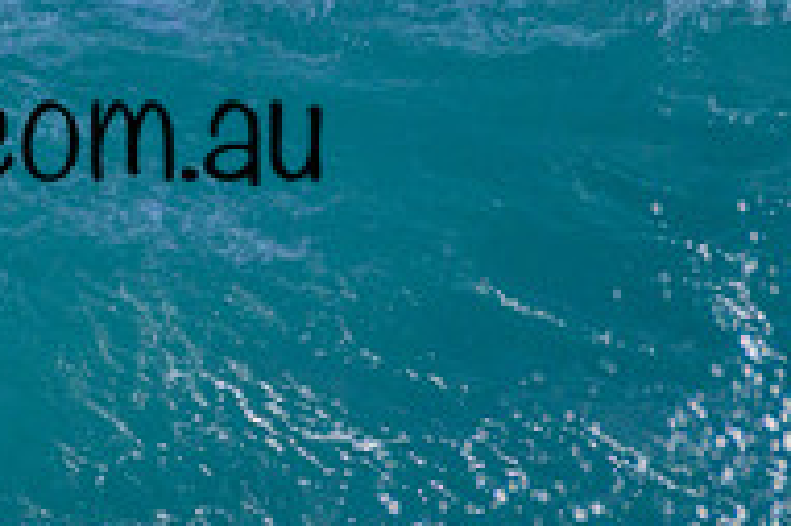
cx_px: -116
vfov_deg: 0.5
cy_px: 85
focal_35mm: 3042
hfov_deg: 0.7
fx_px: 66780
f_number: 11
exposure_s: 1/2500
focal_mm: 1000
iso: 1250
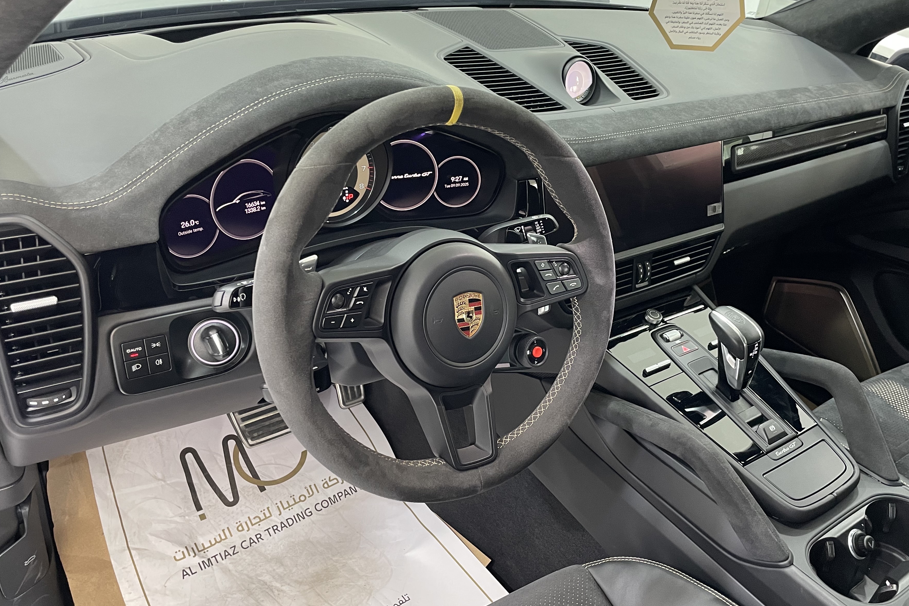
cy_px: 295
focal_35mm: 31
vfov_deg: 42.3
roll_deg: -7.2
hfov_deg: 60.1
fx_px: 783
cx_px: 503
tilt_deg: -30.0
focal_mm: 4.2
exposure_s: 1/50
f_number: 1.6
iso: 250
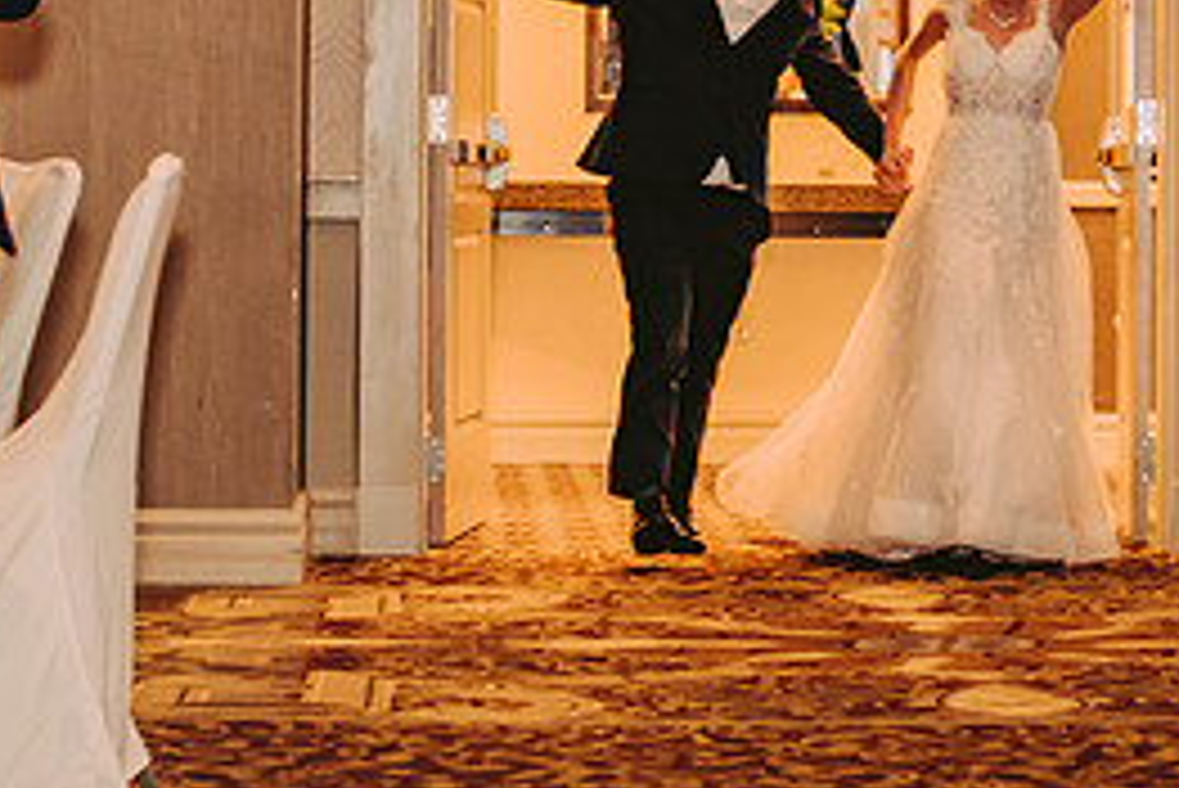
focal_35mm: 139
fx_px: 4555
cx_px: 874
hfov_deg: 14.7
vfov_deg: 9.8
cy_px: 74
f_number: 2.5
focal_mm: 50
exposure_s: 1/125
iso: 800
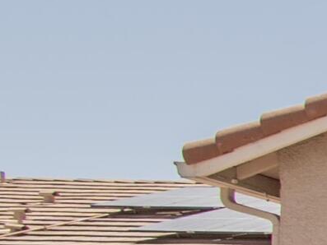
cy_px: 416
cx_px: 1208
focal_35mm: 109
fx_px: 1030
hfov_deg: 9.0
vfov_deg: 12.6
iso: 200
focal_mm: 10
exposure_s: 1/160
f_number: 11
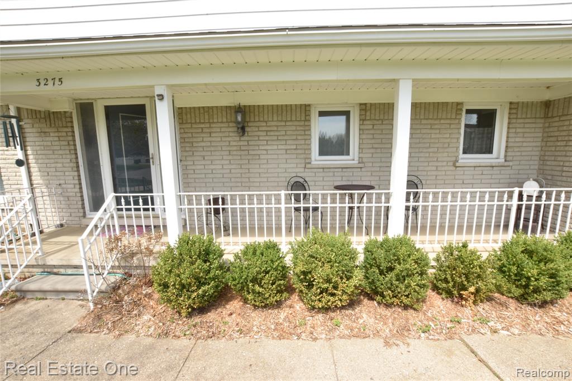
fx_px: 238
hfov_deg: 100.4
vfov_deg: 77.3
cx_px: 286
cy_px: 190
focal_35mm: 15
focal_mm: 10
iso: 220
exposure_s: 1/15
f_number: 22
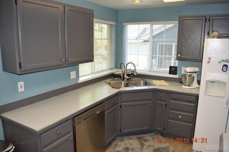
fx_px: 172
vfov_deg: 47.9
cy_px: 76
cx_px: 114
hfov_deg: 67.4
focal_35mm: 27
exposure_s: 1/100
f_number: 5
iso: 800
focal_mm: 18
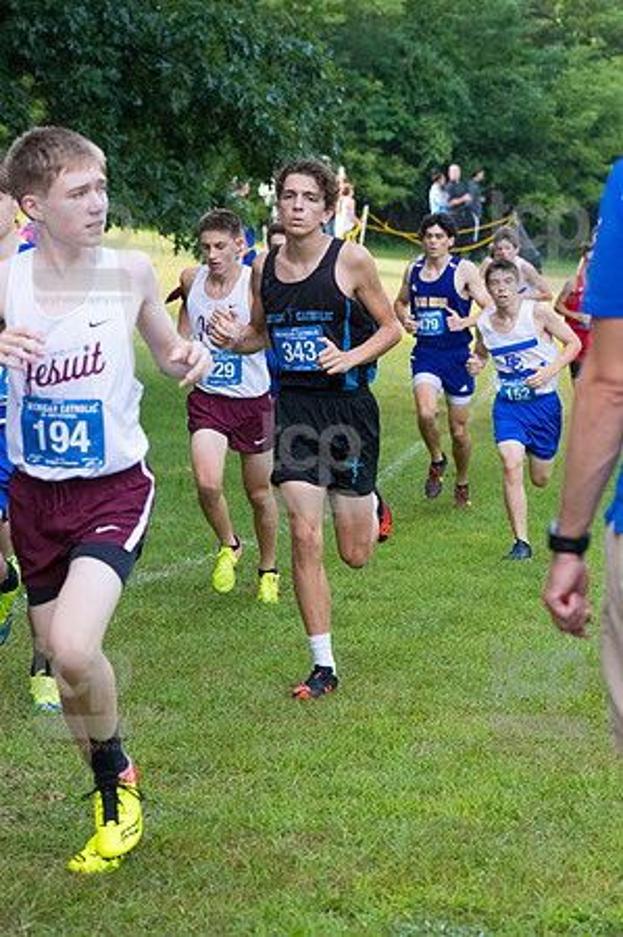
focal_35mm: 135
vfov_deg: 15.2
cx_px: 312
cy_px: 468
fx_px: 3512
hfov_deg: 10.1
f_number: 5
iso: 3200
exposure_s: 1/1600
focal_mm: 90
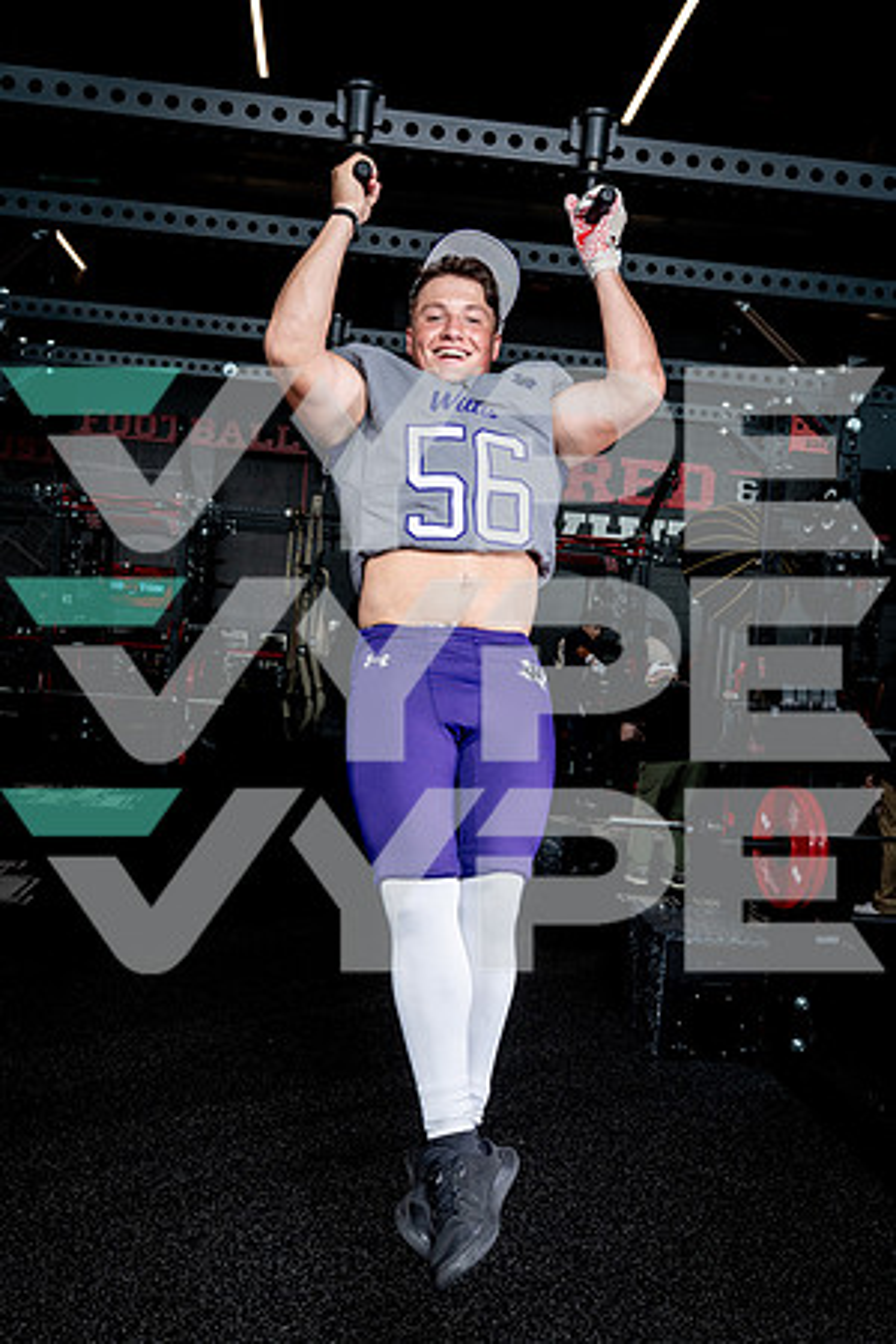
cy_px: 672
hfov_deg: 40.0
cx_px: 448
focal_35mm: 33
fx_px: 1232
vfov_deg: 57.2
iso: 640
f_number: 8
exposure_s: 1/250
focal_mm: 33
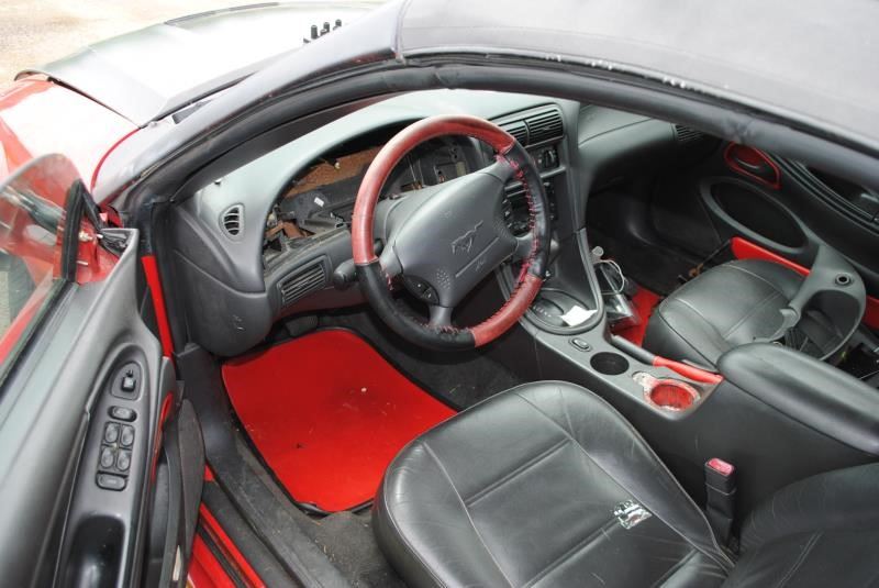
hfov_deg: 61.9
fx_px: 733
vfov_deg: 43.7
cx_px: 440
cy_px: 294
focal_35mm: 30
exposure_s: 1/125
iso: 100
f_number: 3.8
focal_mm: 20
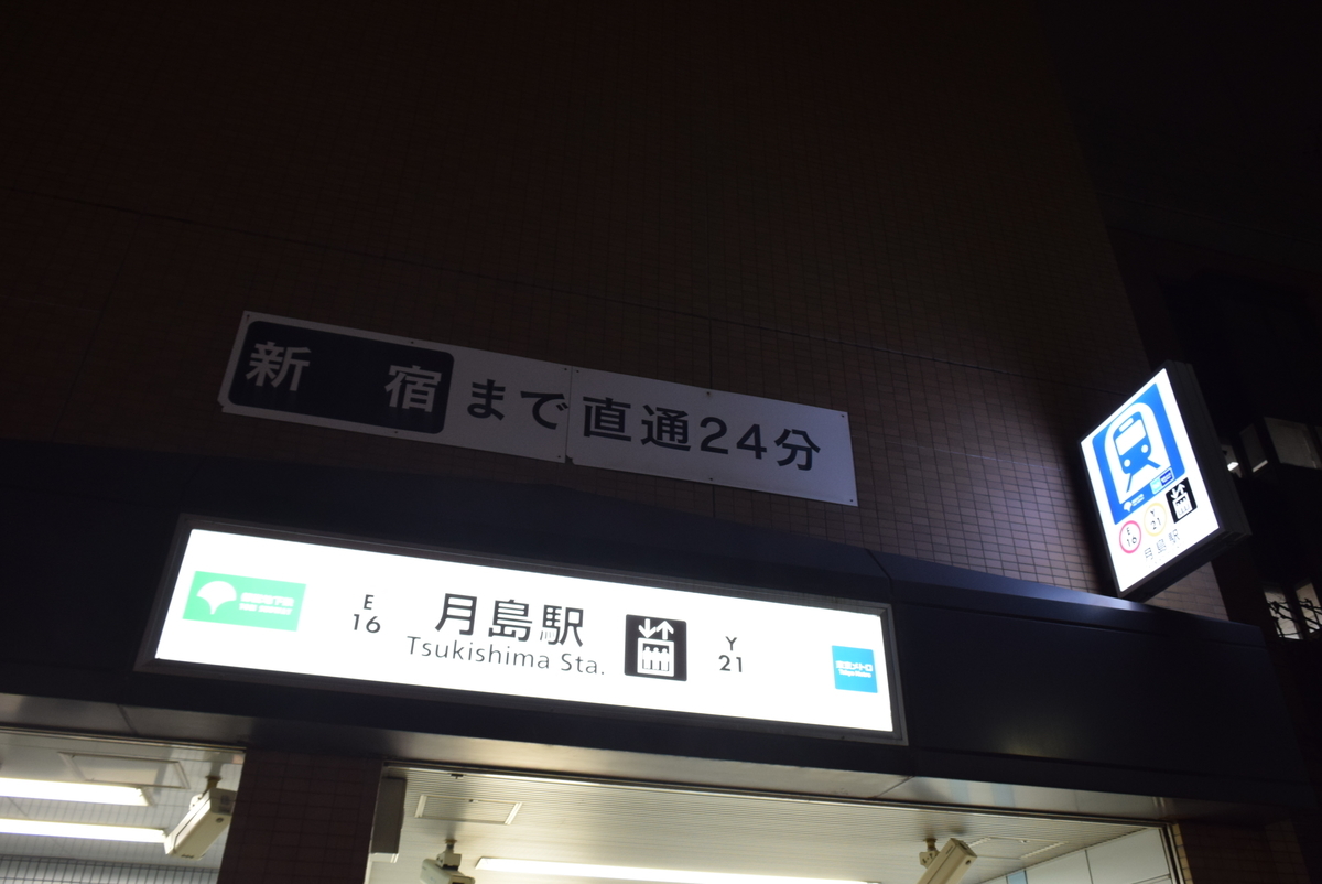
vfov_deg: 48.0
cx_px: 661
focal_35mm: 27
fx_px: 992
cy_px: 442
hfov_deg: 67.3
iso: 800
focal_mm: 18
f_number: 6.3
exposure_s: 1/30
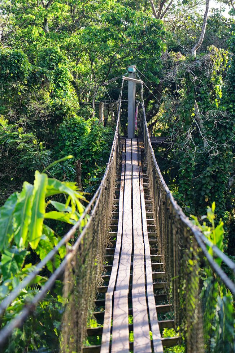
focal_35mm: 86
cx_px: 132
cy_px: 205
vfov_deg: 23.6
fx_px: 842
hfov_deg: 15.9
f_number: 2.8
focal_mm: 70
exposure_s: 1/125
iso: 160
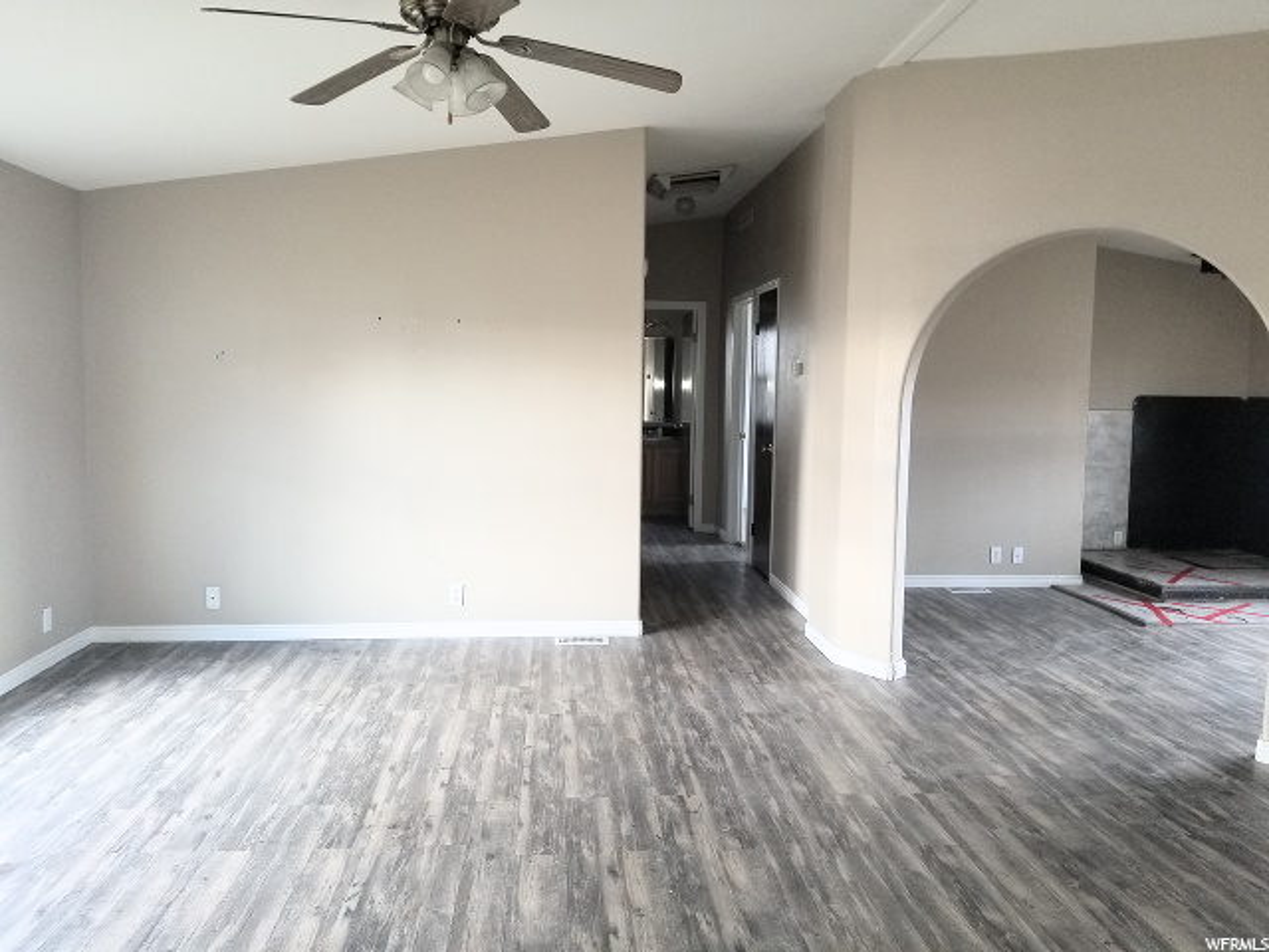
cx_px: 634
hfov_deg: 67.3
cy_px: 476
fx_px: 953
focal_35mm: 26
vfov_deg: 53.1
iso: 100
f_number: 1.7
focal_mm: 4.3
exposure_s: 1/33
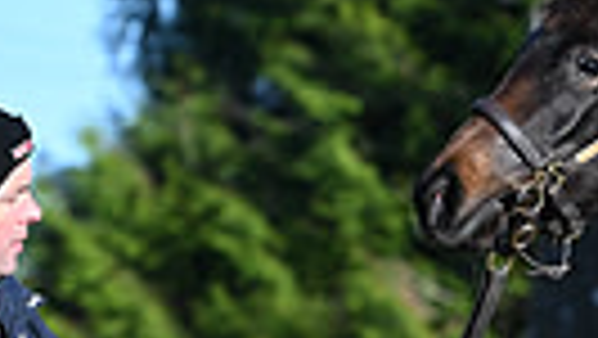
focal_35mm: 639
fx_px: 10138
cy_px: 530
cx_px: 1165
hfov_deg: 3.4
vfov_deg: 1.9
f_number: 4.5
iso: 280
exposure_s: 1/1250
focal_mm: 140
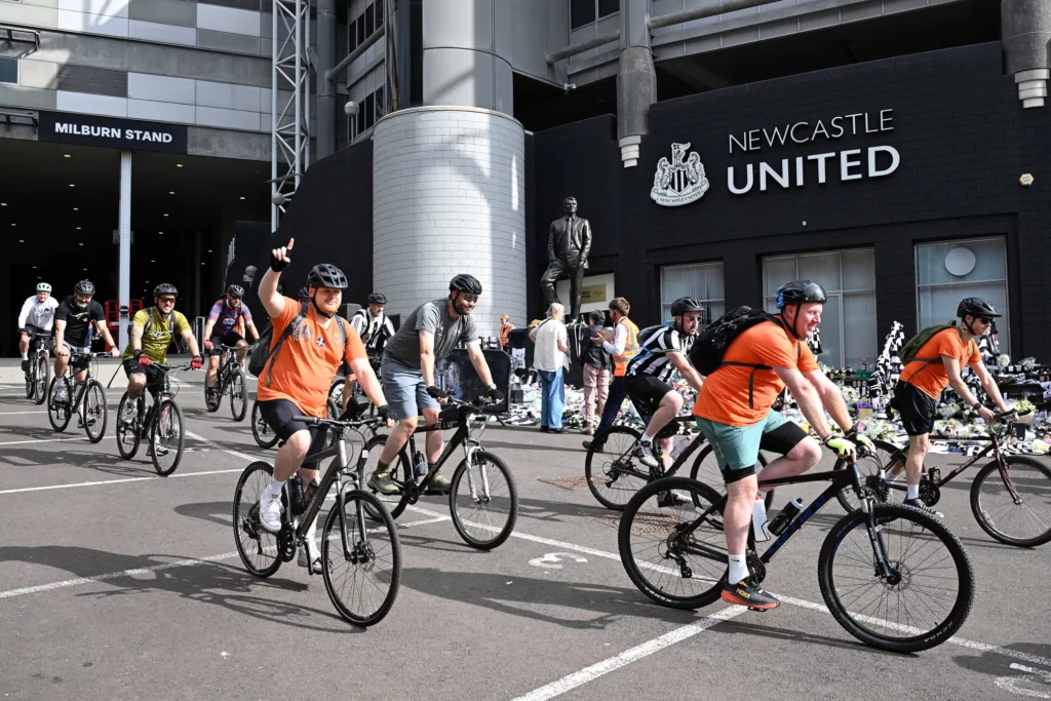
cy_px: 350
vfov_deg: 40.0
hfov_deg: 57.2
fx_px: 963
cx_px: 526
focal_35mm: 33
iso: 800
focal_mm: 33
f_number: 8
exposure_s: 1/1000
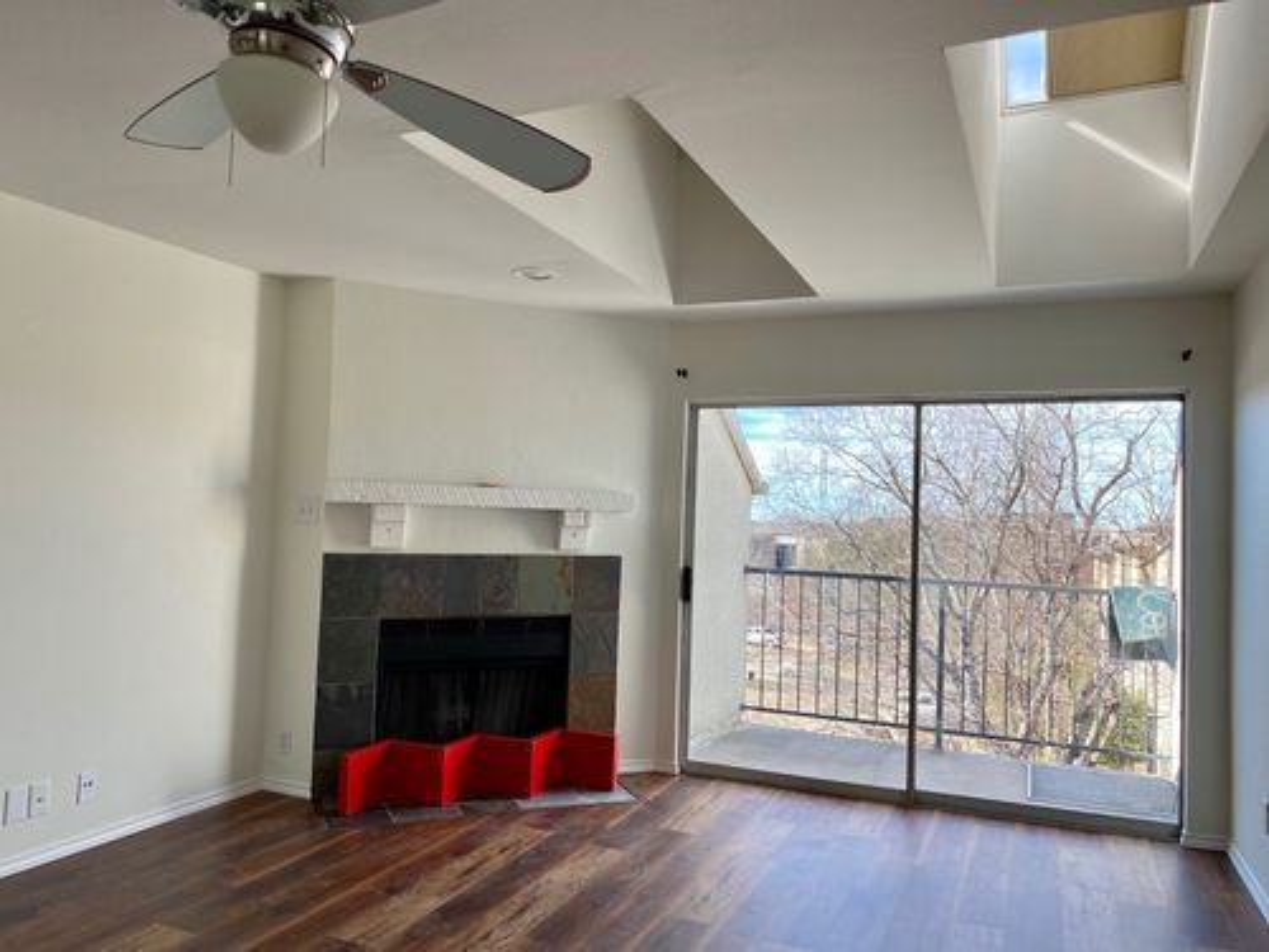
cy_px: 476
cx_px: 634
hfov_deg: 67.3
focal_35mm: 26
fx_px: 953
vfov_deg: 53.1
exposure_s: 1/296
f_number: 1.8
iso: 32
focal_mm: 4.25
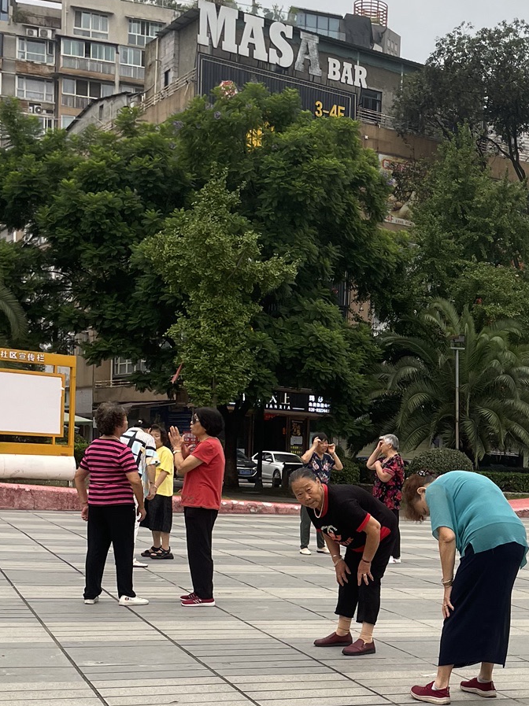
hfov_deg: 24.0
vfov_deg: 32.6
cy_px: 529
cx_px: 545
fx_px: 1183
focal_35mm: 58
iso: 32
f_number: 1.6
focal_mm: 4.2
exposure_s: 1/217
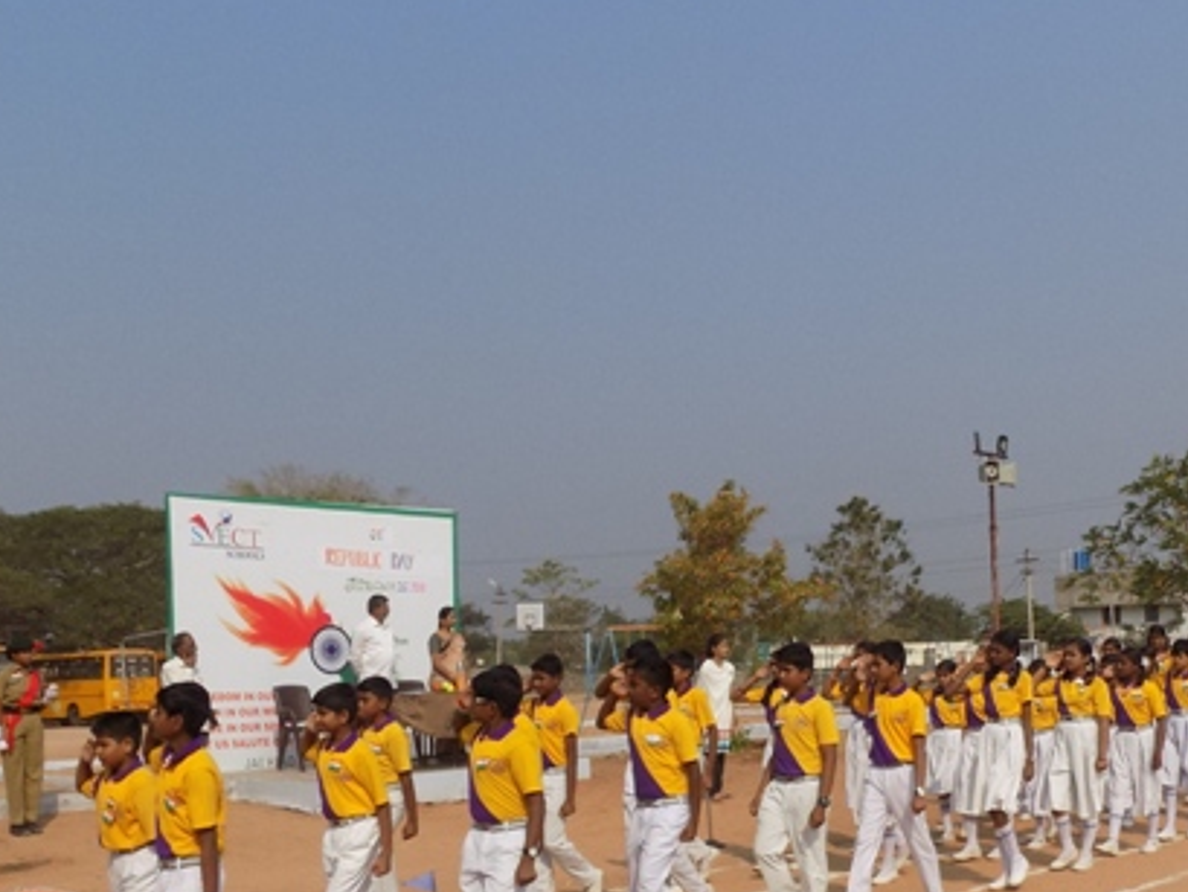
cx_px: 793
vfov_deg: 31.7
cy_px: 648
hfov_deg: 41.5
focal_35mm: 45
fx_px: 1545
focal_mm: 4
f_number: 9.9
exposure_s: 1/200
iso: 80
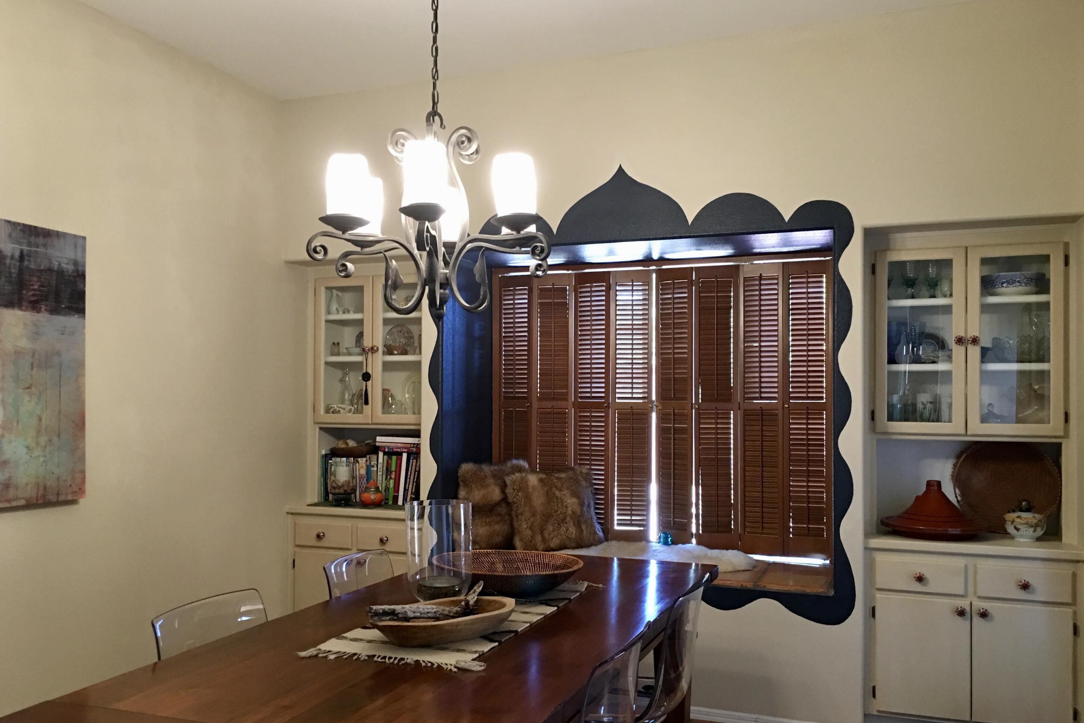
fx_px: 933
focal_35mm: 31
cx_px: 531
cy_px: 401
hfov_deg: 60.3
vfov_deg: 42.3
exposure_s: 1/10
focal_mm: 4.15
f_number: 2.2
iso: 80
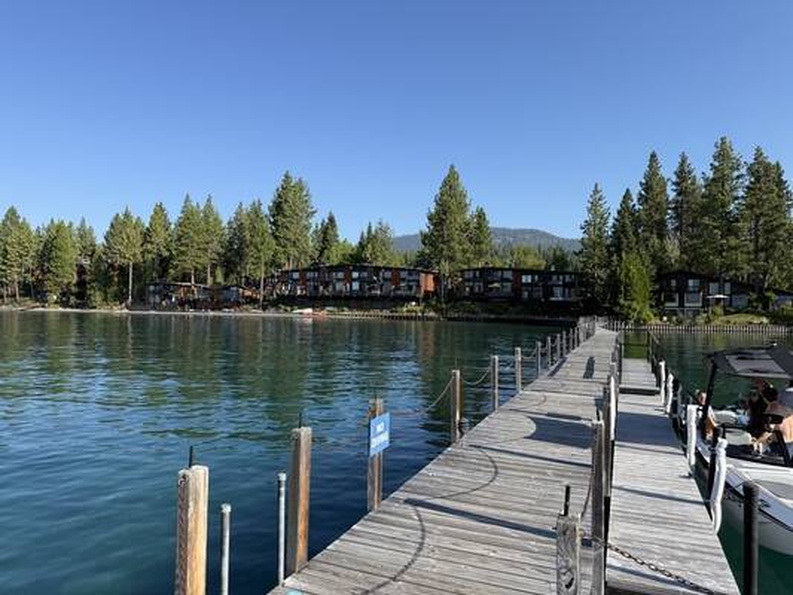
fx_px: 550
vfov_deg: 56.8
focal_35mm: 24
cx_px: 396
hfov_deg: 71.6
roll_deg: -1.0
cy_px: 298
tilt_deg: +1.3
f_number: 1.78
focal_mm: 6.76
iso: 80
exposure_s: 1/2907
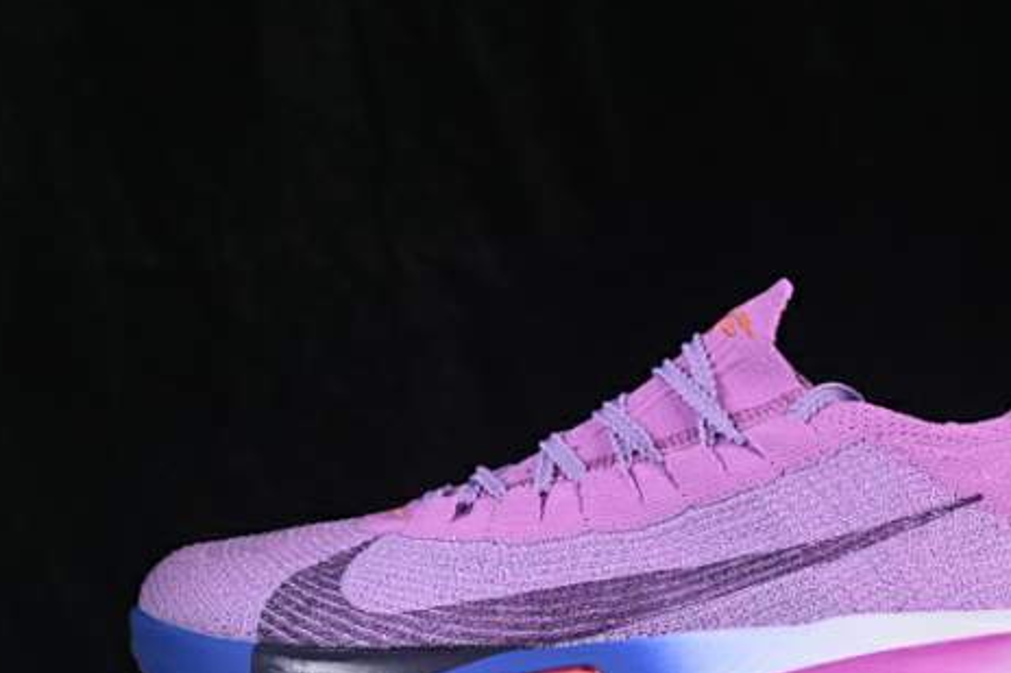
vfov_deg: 11.6
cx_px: 658
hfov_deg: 17.3
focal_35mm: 118
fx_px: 3312
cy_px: 486
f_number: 8
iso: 160
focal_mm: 50
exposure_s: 1/80
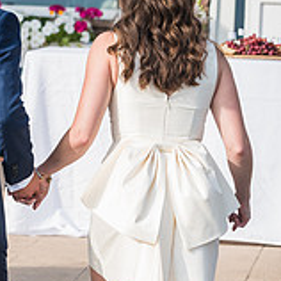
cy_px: 208
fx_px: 3067
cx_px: 60
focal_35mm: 334
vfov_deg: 5.2
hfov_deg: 5.2
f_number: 4
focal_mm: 92
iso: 200
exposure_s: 1/800
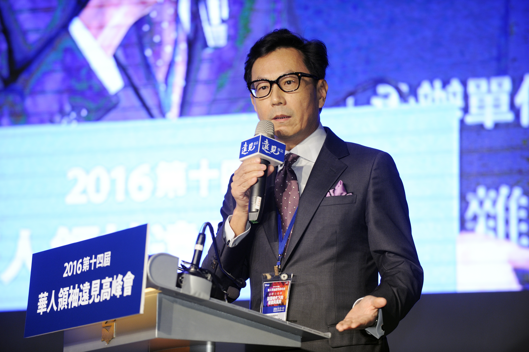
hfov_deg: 12.1
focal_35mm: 170
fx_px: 2496
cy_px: 176
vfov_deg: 8.1
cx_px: 264
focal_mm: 170
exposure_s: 1/125
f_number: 4
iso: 800
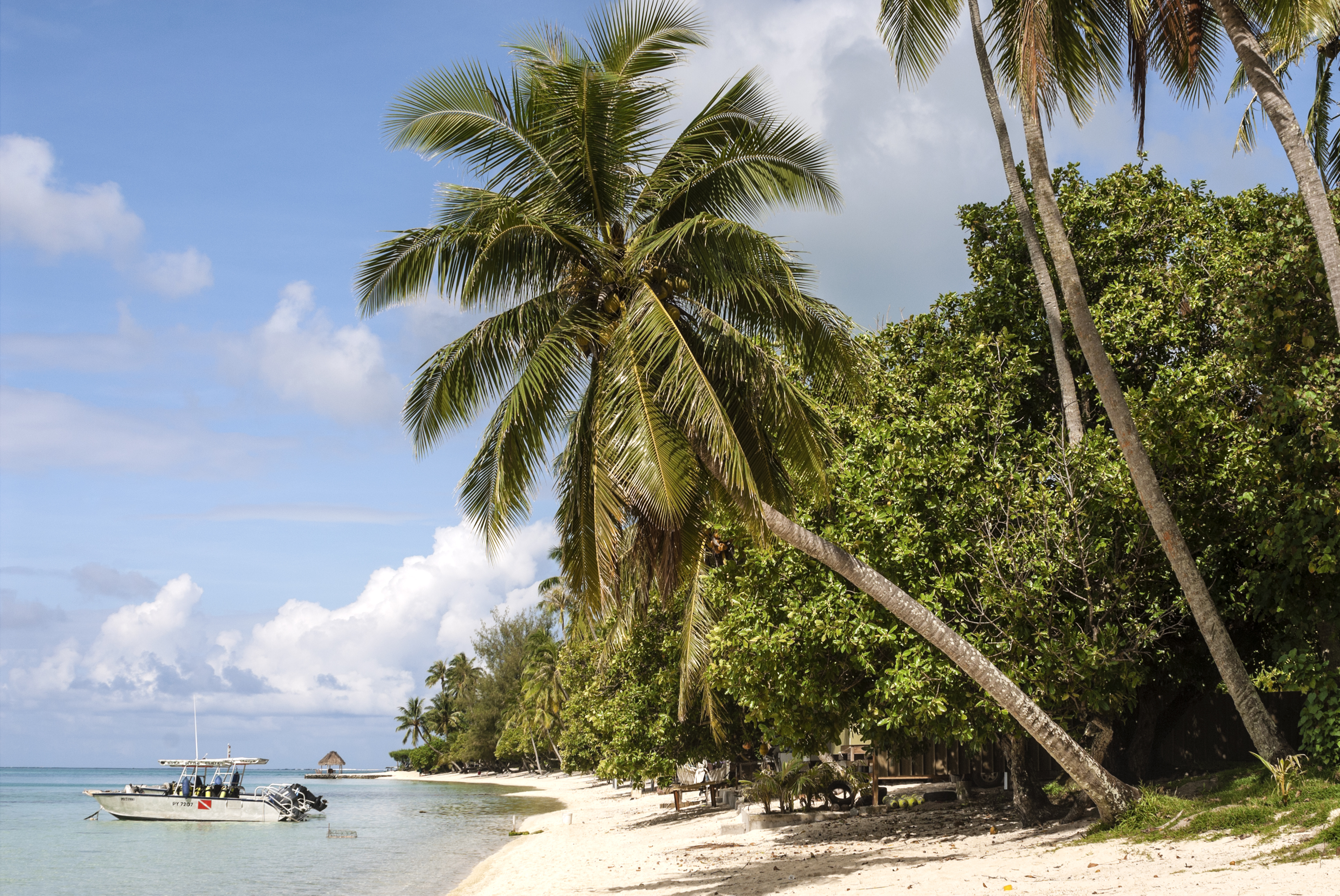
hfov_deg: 37.8
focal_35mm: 52
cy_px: 448
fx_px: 1957
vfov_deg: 25.8
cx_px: 670
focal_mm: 35
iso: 125
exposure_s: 1/250
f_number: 10
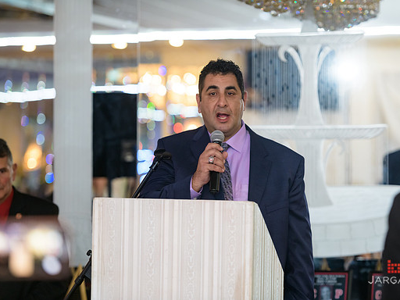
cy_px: 150
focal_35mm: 147
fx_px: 1699
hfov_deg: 13.4
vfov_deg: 10.1
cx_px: 216
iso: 1000
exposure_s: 1/125
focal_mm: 135
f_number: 3.2
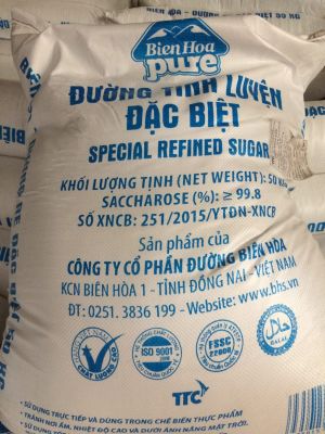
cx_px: 162
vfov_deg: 61.7
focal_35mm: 29
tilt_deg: +0.2
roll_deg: -2.7
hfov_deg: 48.2
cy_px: 217
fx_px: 363
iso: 320
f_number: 2.2
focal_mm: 4.15
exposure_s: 1/33
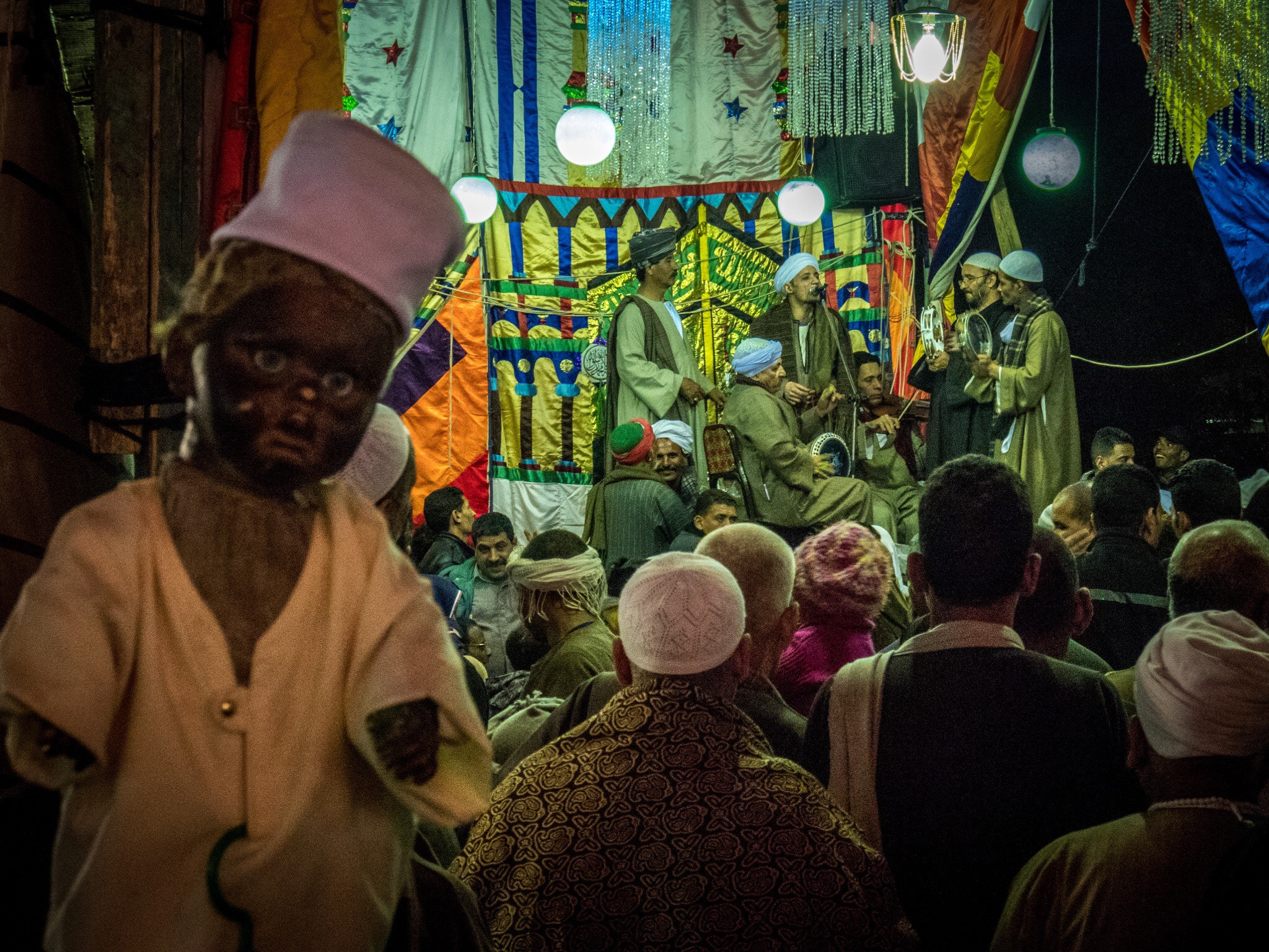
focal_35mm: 64
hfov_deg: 30.3
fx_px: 2346
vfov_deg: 22.9
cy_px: 476
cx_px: 634
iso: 3200
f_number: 9
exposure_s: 1/60
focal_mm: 32
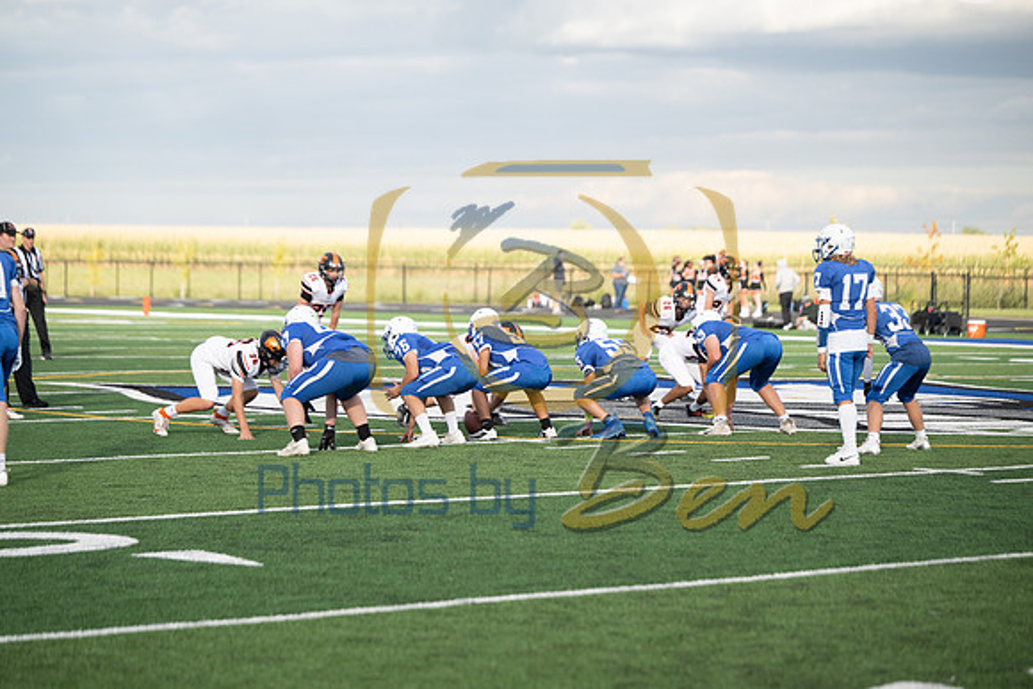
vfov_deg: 11.9
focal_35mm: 115
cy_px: 344
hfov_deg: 17.8
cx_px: 516
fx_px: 3300
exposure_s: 1/1600
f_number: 2.8
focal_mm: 115
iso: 320
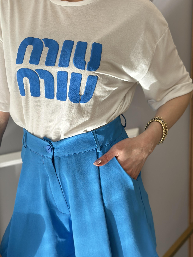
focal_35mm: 69
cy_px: 133
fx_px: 513
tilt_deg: -17.5
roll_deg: +3.3
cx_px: 67
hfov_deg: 21.2
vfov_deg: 28.2
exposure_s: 1/532
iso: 80
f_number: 1.78
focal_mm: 6.86
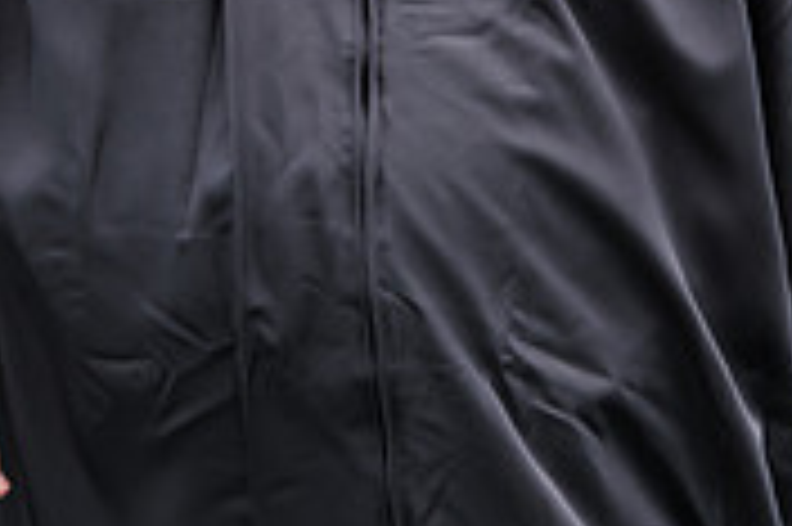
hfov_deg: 3.7
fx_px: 12330
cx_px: 364
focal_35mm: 561
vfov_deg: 2.4
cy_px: -276
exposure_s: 1/500
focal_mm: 170
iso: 400
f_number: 5
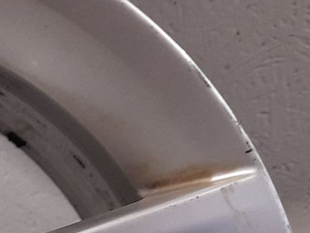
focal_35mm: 119
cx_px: -168
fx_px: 1066
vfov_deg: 11.7
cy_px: 387
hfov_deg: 15.2
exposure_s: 1/50
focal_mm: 4.6
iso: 200
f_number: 2
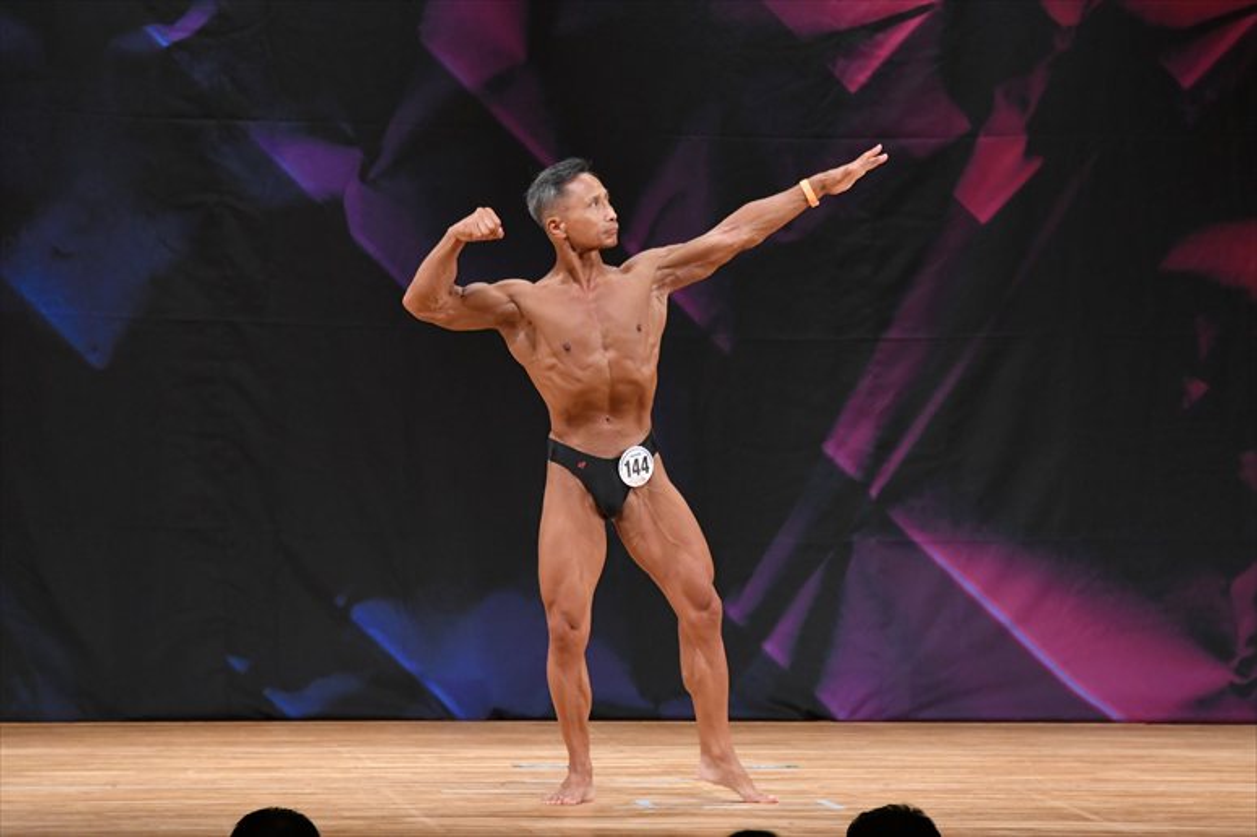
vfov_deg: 5.4
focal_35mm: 255
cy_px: 418
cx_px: 628
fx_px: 8900
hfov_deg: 8.1
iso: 3200
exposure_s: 1/400
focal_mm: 170
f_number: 5.6
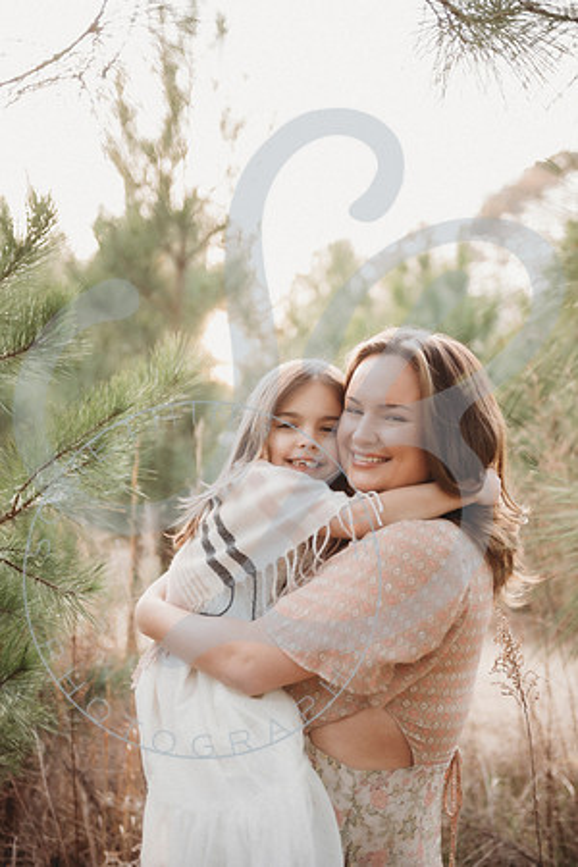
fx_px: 1324
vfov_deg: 36.2
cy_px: 434
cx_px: 289
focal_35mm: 55
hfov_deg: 24.6
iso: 400
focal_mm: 55
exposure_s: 1/125
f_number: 2.8
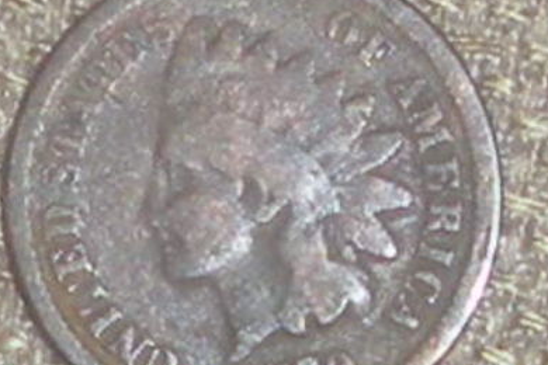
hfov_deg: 41.0
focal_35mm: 48
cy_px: 189
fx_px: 731
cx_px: 320
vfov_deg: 28.1
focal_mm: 6.3
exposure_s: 1/60
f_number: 3.5
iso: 64
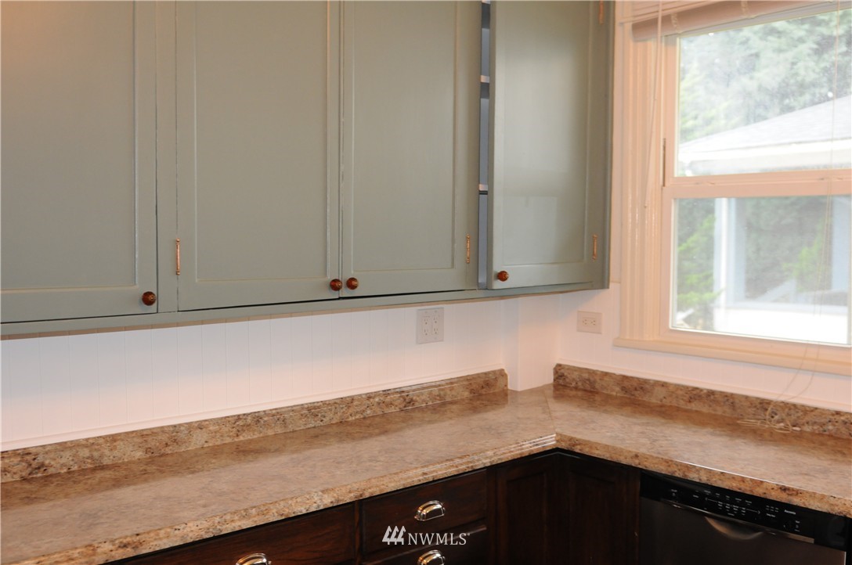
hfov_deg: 53.2
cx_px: 426
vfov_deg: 36.8
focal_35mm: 36
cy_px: 282
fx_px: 851
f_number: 2.8
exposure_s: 1/80
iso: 800
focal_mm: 24
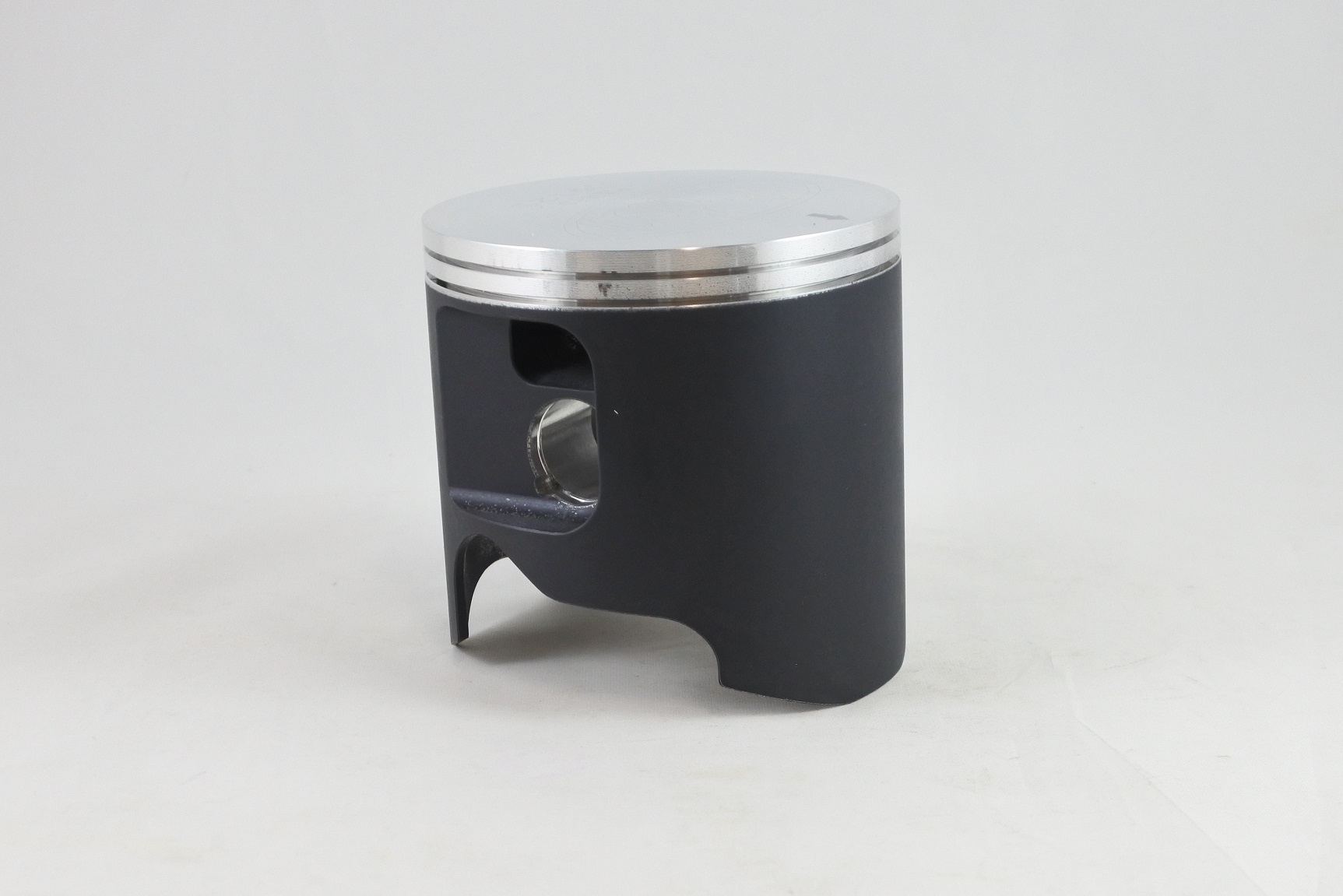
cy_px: 448
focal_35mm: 42
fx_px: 1567
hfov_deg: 46.4
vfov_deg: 31.9
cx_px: 672
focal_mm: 15.7
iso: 500
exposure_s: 1/125
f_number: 4.2
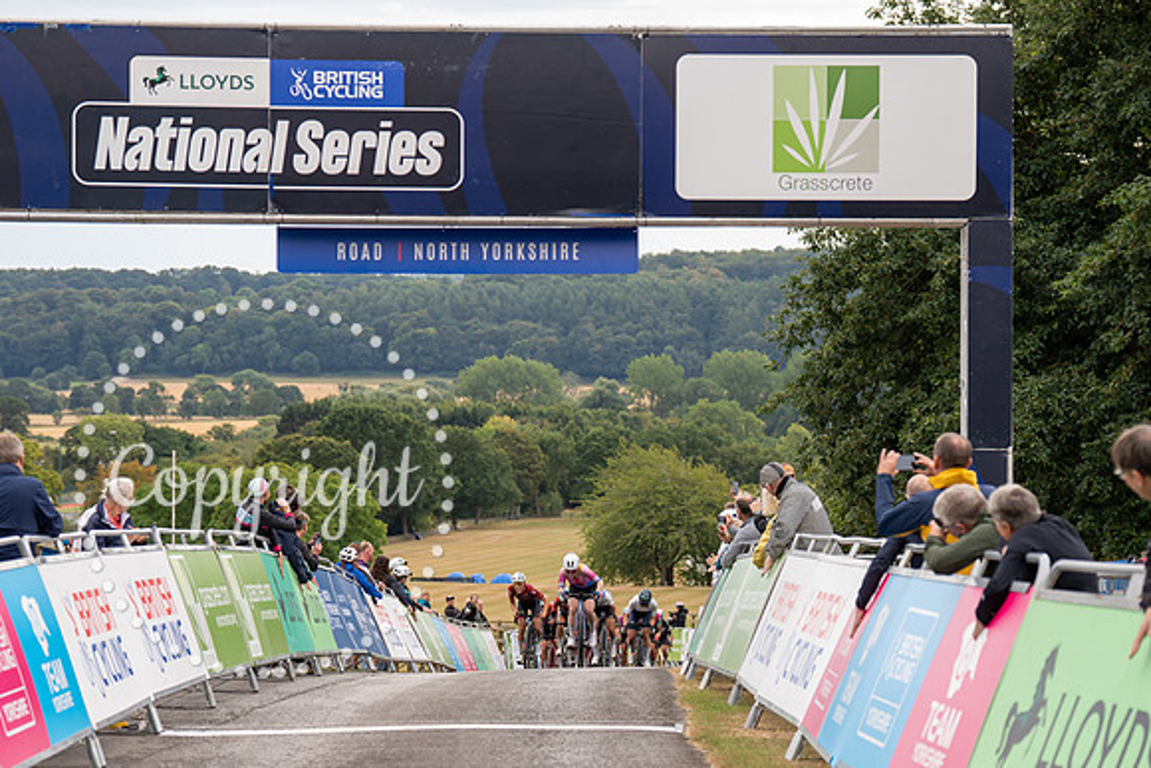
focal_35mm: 112
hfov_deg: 18.3
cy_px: 461
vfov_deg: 12.3
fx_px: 3576
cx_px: 574
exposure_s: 1/1000
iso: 250
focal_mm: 91
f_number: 3.5
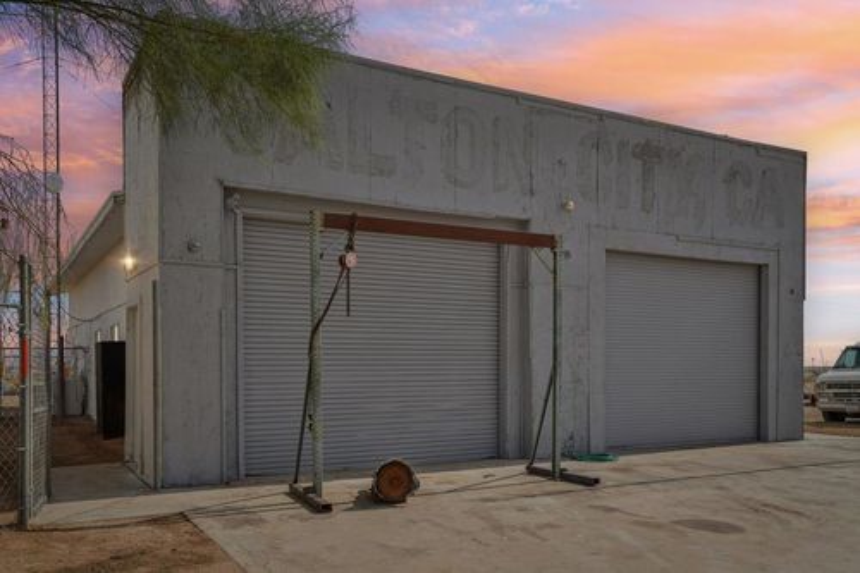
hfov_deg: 60.3
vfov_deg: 42.3
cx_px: 430
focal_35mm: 31
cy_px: 286
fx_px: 740
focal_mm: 31
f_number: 7.1
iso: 100
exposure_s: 1/250
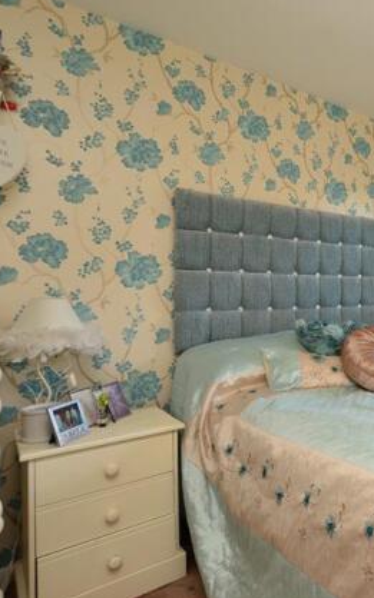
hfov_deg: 39.1
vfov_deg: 74.8
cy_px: 290
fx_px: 392
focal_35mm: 24
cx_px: 436
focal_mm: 10
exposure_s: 1/15
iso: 400
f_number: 5.6
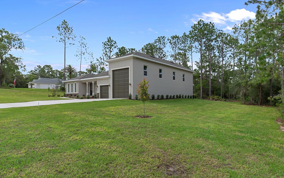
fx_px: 170
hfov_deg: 79.6
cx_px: 143
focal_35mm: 22
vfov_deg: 55.0
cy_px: 95
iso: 320
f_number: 8
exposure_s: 1/320
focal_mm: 14
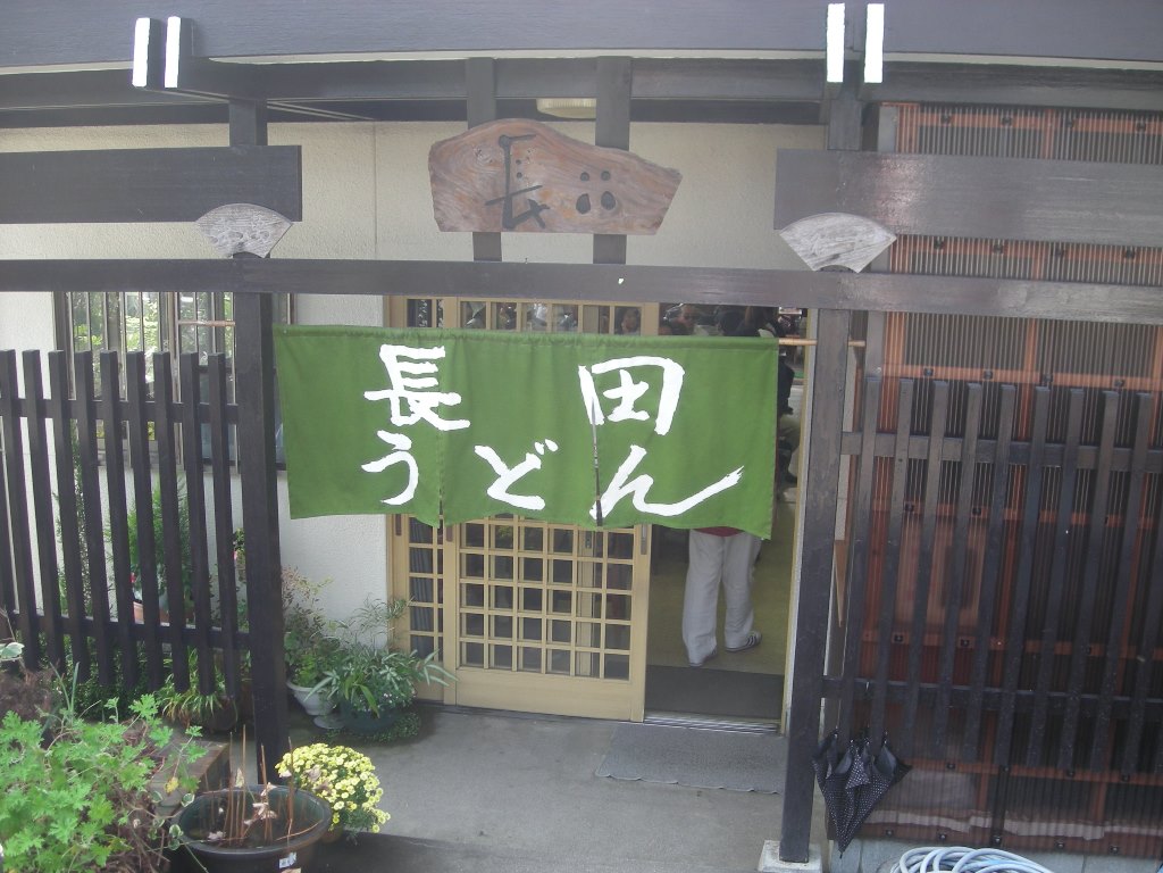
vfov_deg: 40.7
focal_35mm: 35
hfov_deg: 52.6
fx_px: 1176
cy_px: 436
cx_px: 582
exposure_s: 1/83.3
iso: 50
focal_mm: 5.7
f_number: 2.8
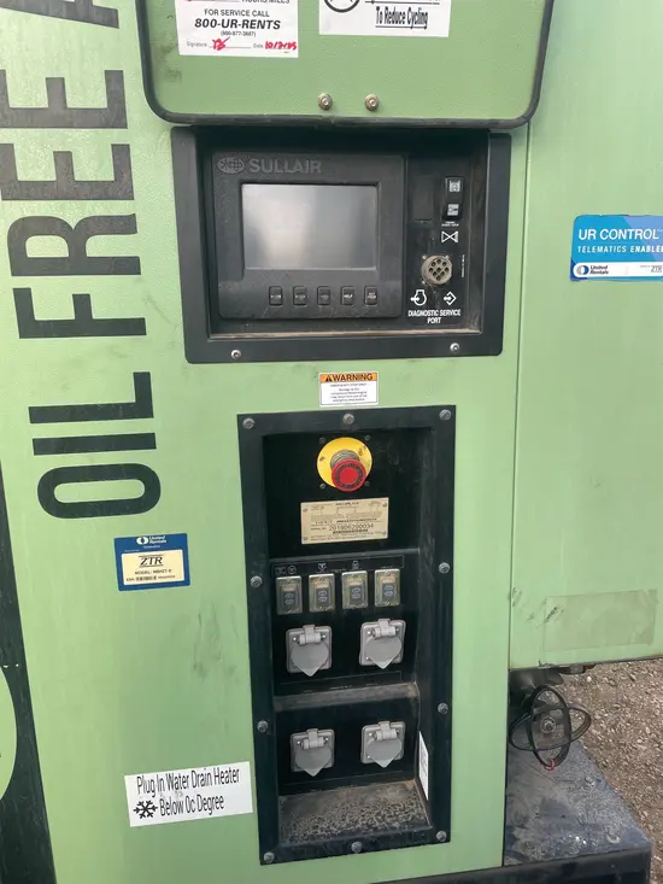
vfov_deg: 67.3
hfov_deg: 53.1
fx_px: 664
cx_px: 332
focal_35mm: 26
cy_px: 442
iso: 32
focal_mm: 4.2
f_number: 1.6
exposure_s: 1/316
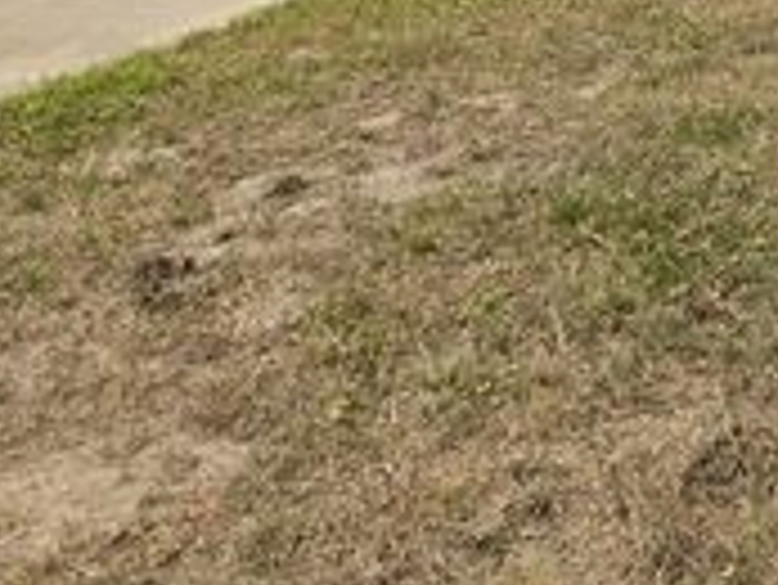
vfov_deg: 24.9
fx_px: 1080
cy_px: -234
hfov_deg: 33.6
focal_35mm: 48
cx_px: 890
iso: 32
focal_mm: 2.2
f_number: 1.9
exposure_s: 1/2296
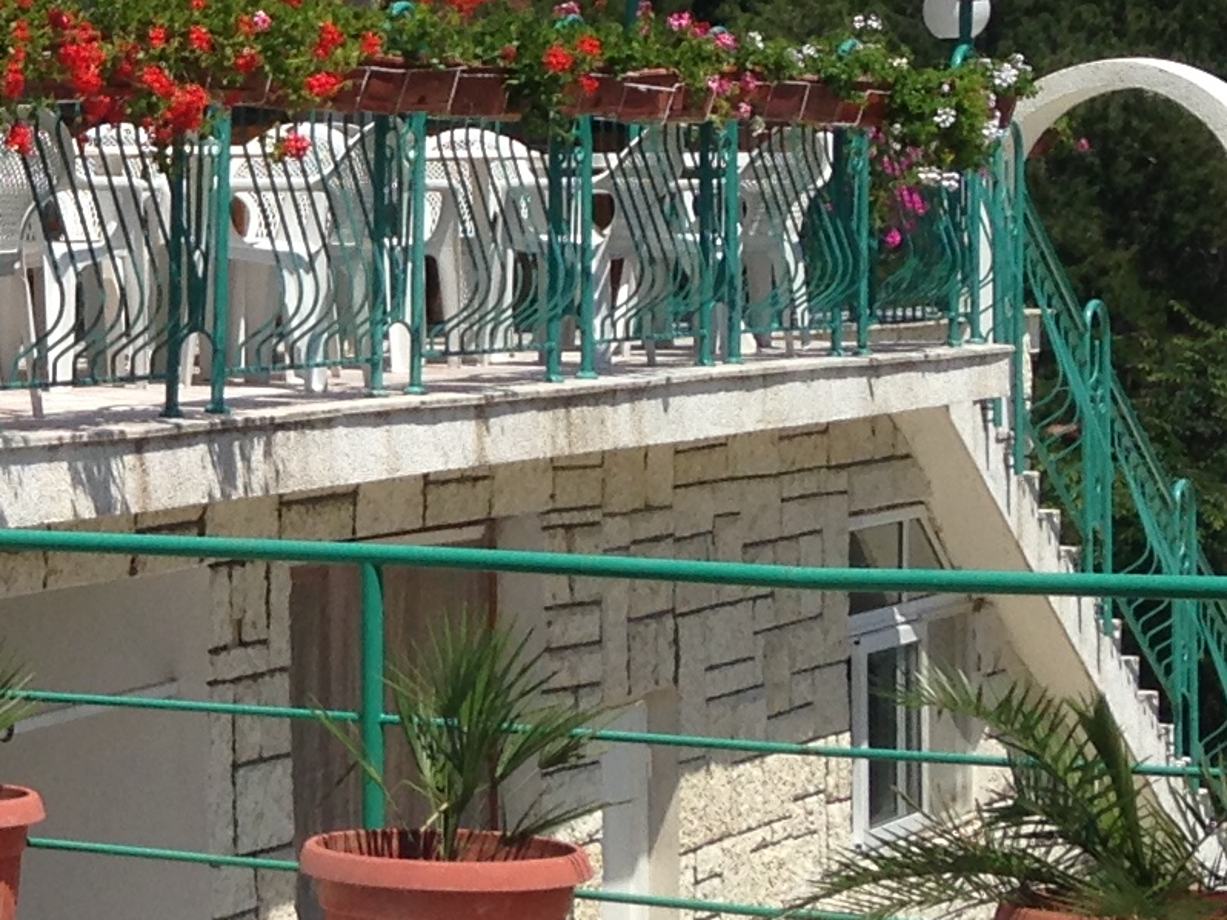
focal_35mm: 135
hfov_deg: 14.0
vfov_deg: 11.0
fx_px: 4784
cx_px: -397
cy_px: 389
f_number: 2.4
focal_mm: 4.12
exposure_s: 1/2262
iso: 50
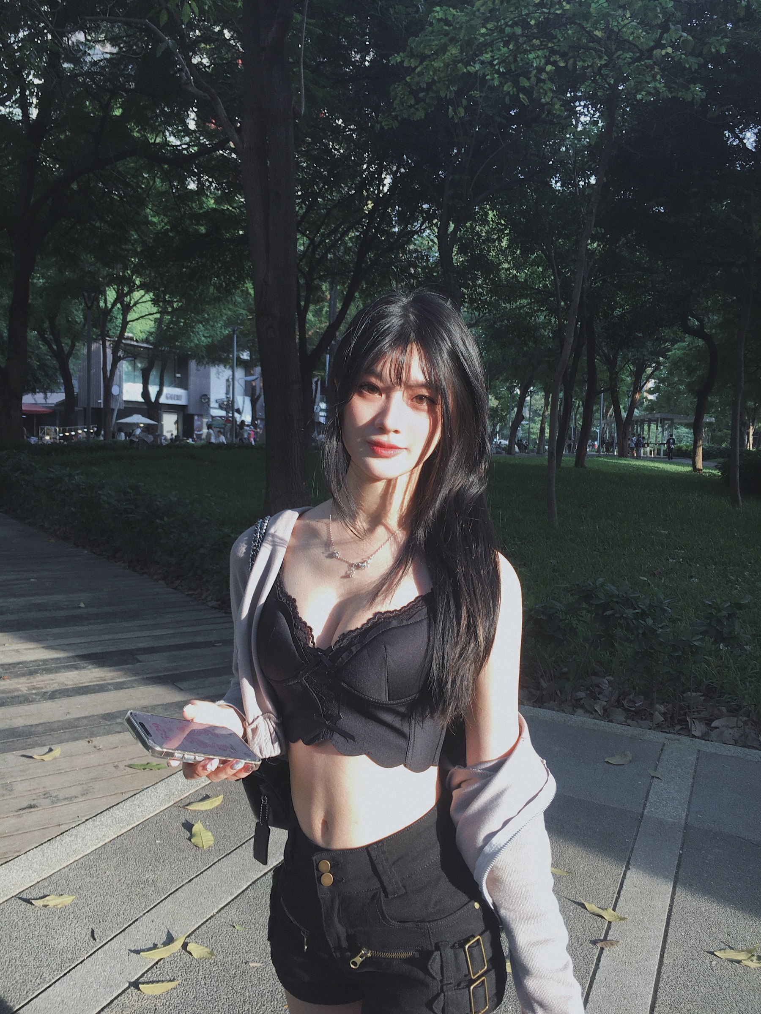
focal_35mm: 29
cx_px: 380
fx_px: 850
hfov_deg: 48.2
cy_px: 507
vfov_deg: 61.7
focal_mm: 4.15
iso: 25
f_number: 2.2
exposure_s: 1/100
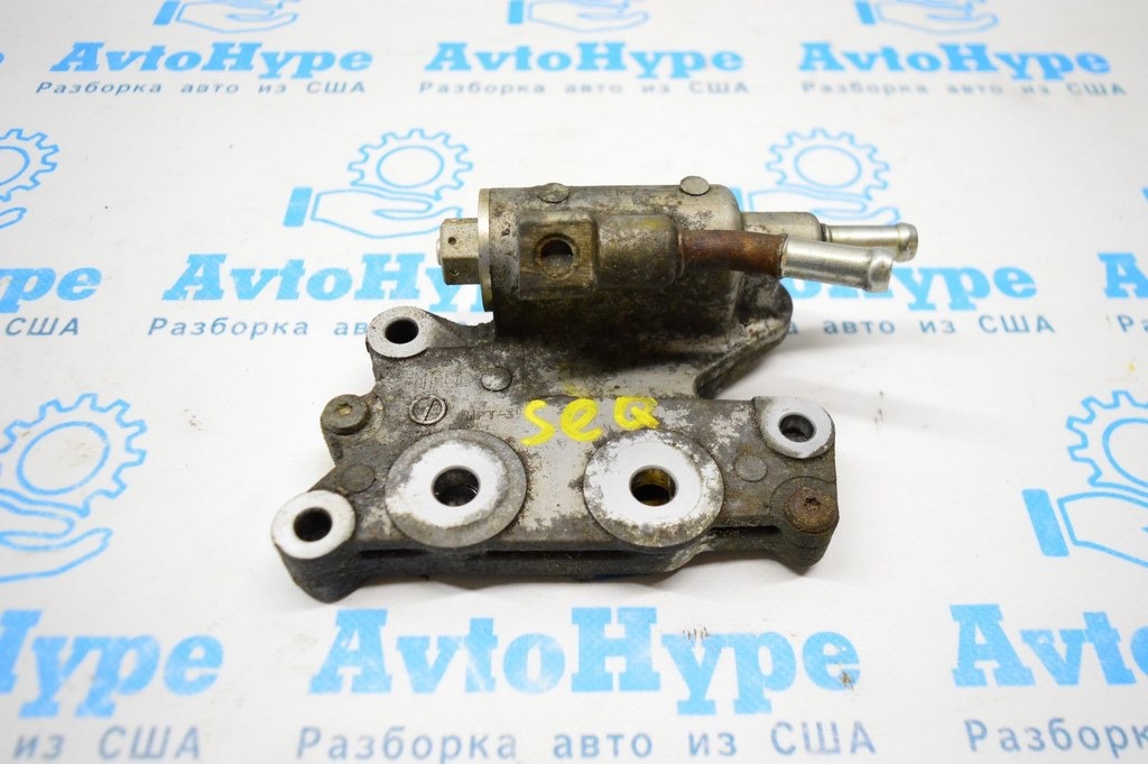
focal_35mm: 30
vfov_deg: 43.5
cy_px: 382
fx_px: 956
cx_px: 574
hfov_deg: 62.0
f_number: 3.5
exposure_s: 1/320
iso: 3200
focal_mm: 20
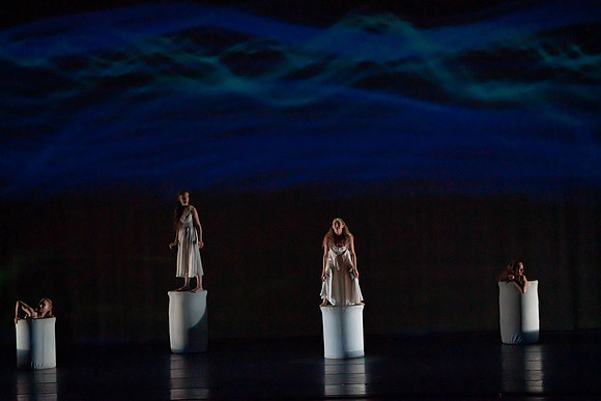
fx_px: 2571
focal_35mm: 154
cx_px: 300
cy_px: 200
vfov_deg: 8.9
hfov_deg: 13.3
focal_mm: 154
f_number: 5
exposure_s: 1/320
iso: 6400
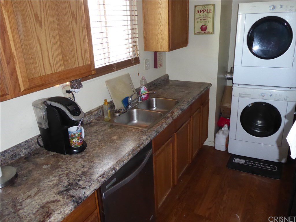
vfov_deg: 48.2
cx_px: 148
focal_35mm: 29
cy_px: 111
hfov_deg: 61.7
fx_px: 248
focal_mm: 5
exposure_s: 1/60
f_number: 3.5
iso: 800
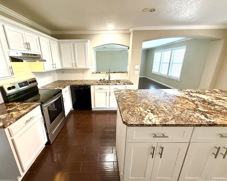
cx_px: 104
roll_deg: +0.4
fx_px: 101
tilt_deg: -15.9
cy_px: 91
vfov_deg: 84.0
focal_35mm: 15
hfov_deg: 96.6
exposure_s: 1/60
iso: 400
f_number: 2.2
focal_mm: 2.22
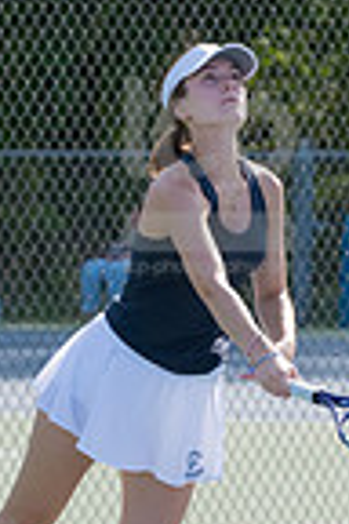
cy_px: 175
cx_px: 209
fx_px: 9858
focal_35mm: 678
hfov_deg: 2.0
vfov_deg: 3.0
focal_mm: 145
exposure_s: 1/2000
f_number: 5.6
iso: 1000
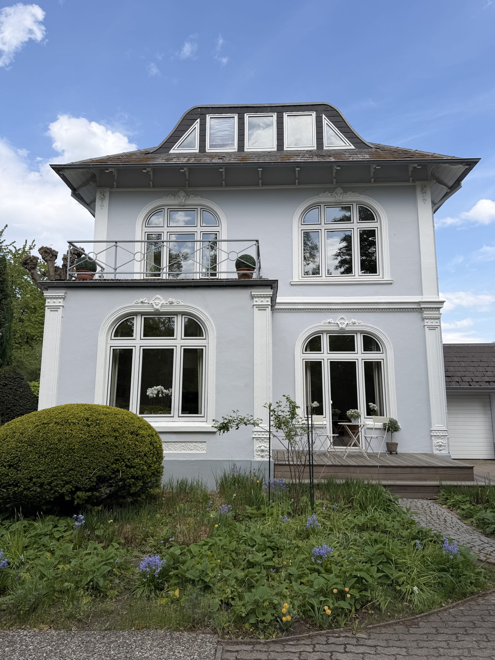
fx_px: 458
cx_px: 248
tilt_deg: +9.0
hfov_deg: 56.8
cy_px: 330
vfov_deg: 71.6
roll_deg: -0.7
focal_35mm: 24
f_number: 1.78
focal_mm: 6.76
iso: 80
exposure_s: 1/3759
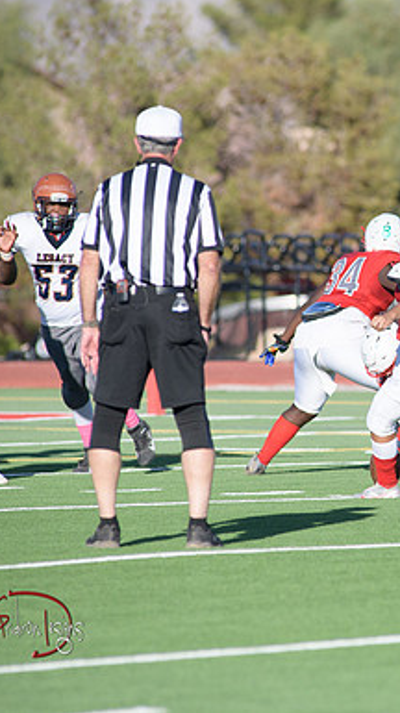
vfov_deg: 4.6
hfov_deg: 2.6
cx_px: 437
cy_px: 356
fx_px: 8955
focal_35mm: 474
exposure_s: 1/8000
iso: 1000
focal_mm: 300
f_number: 5
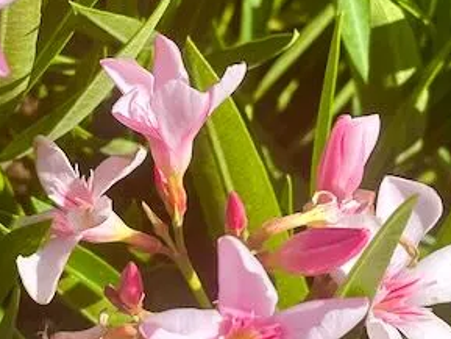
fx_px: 1199
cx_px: 100
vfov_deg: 16.0
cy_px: 116
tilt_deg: -49.3
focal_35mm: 92
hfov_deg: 21.1
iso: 32
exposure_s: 1/2132
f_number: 1.6
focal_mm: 4.2
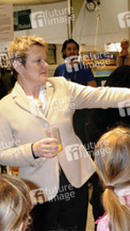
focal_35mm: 65
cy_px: 128
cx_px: 64
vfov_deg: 32.3
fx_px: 398
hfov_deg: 18.6
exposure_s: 1/200
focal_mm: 36
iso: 3200
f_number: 8
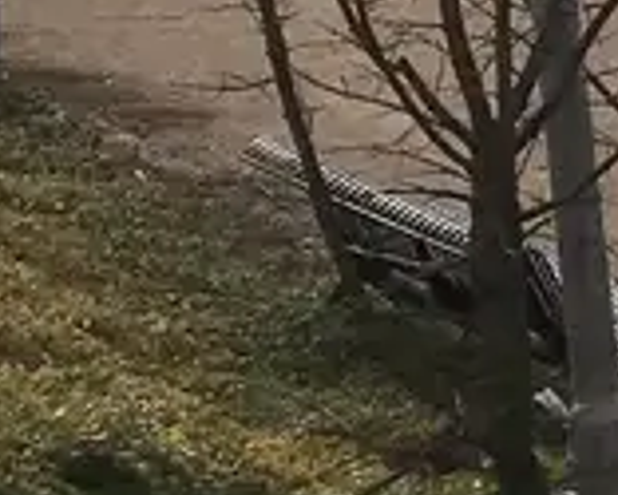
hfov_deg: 7.3
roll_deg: +0.6
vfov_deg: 6.4
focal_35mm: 224
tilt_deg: +2.5
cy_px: -942
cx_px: 2052
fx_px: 4100
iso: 20
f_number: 1.8
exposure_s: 1/6849
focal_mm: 3.99
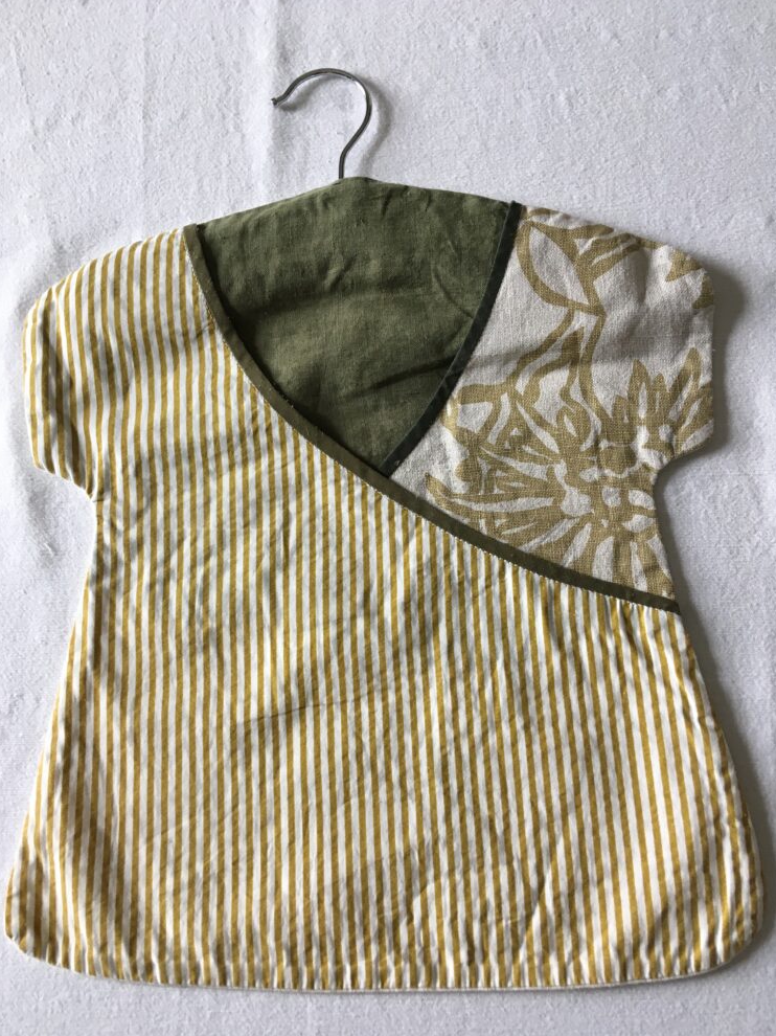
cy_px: 510
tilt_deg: -78.4
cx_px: 379
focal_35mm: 30
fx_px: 897
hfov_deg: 46.8
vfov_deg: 60.0
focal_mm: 4.15
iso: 64
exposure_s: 1/33
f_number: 2.2
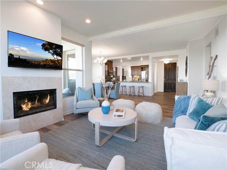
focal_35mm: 16
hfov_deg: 94.5
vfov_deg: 78.1
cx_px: 114
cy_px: 85
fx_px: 105
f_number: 7.1
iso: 3200
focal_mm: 8
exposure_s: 1/100
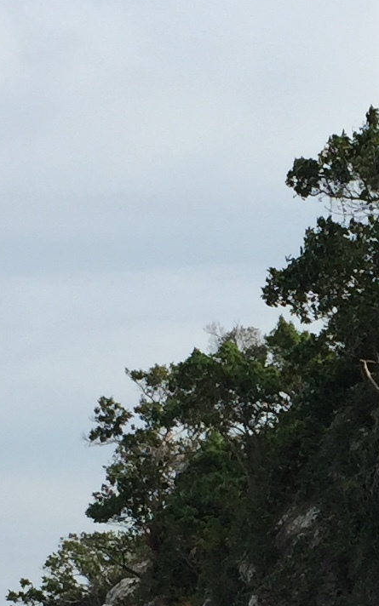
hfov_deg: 9.1
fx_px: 2330
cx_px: 509
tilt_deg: +4.0
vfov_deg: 14.6
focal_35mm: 141
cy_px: 593
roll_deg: -0.8
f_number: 2.2
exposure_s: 1/2083
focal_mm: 4.15
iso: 32
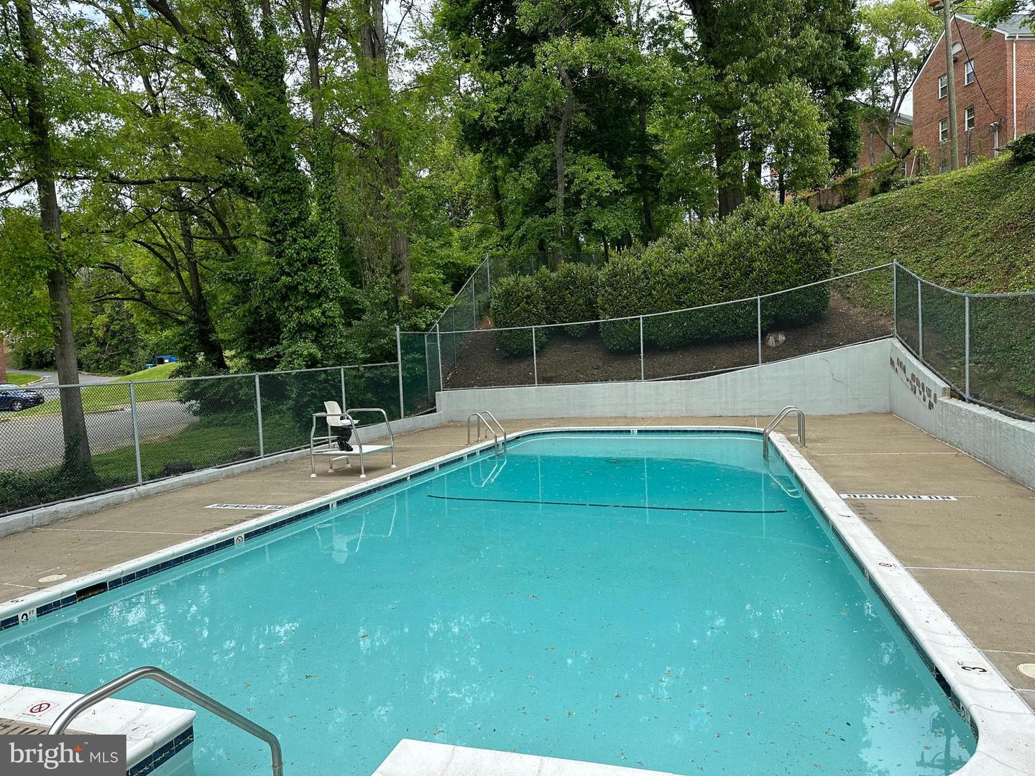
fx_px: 718
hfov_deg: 71.6
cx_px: 518
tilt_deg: -5.1
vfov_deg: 56.8
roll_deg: +1.8
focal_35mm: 24
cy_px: 388
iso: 80
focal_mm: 6.86
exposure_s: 1/1639
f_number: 1.78
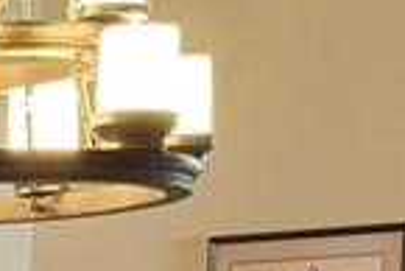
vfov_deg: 7.1
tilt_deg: -9.3
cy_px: 777
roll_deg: +0.7
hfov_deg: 10.6
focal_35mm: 176
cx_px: -433
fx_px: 1982
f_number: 1.78
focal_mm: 6.76
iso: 320
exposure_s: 1/60
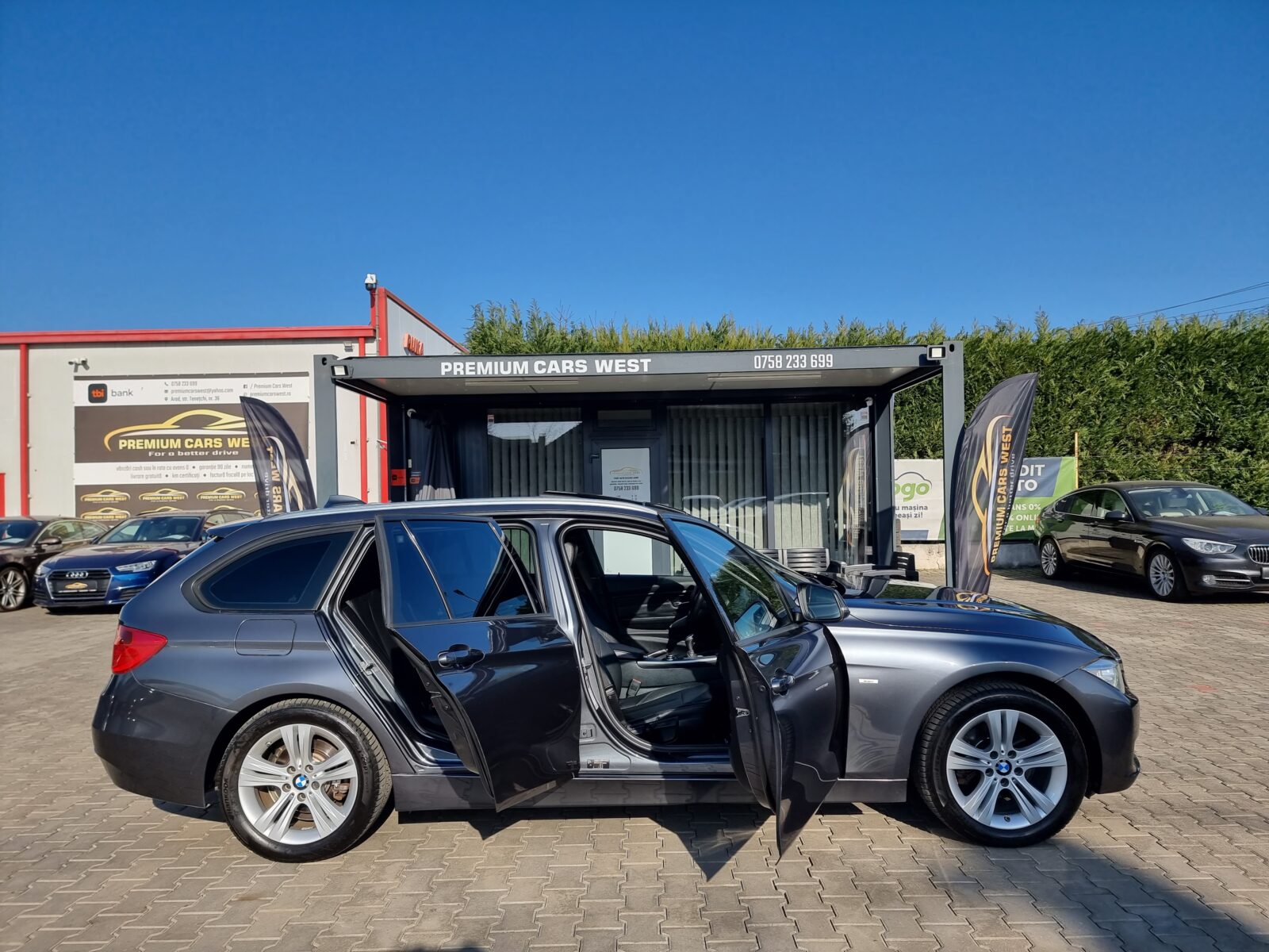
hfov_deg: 71.6
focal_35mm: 24
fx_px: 880
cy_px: 476
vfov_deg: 56.8
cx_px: 634
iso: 50
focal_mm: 6.7
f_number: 1.8
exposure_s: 1/848
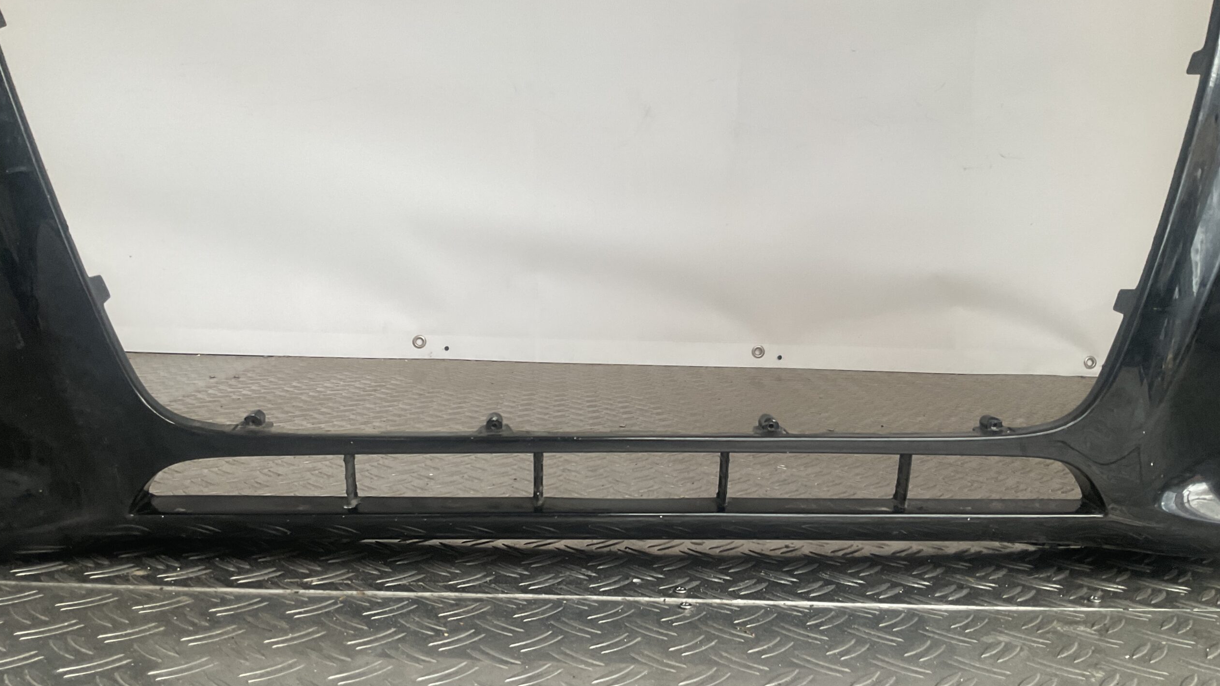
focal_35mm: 32
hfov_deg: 61.0
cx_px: 610
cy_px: 343
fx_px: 1035
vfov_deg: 36.7
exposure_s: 1/100
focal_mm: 3
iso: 64
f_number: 1.8
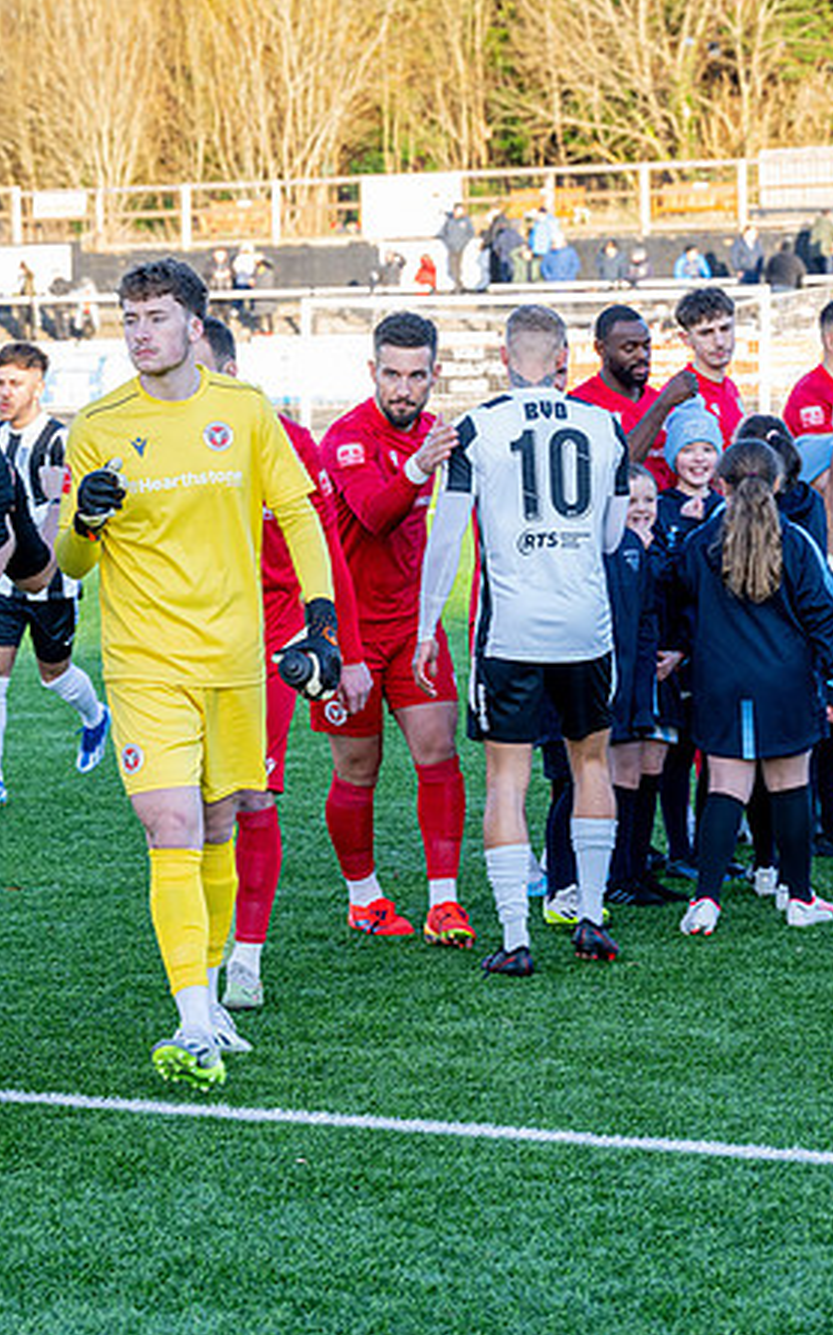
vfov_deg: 17.2
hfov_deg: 10.8
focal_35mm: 121
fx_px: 4399
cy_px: 666
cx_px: 385
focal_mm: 76
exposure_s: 1/500
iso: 1000
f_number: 5
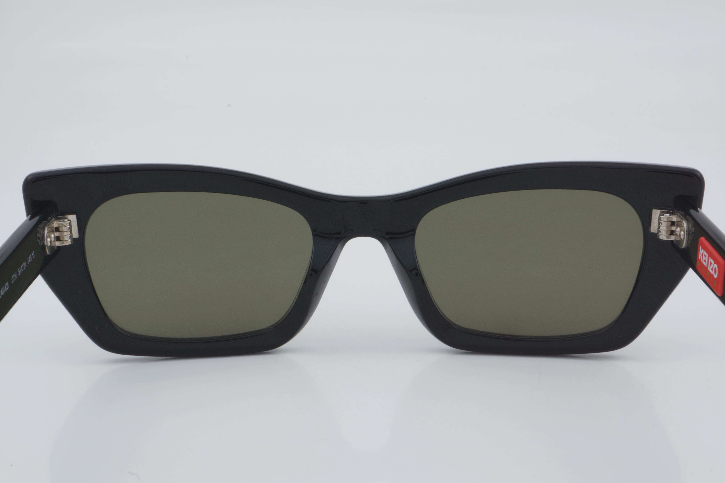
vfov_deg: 18.2
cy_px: 242
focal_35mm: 75
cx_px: 362
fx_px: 1510
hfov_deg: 27.0
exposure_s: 1/3
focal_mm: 50
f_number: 32
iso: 100
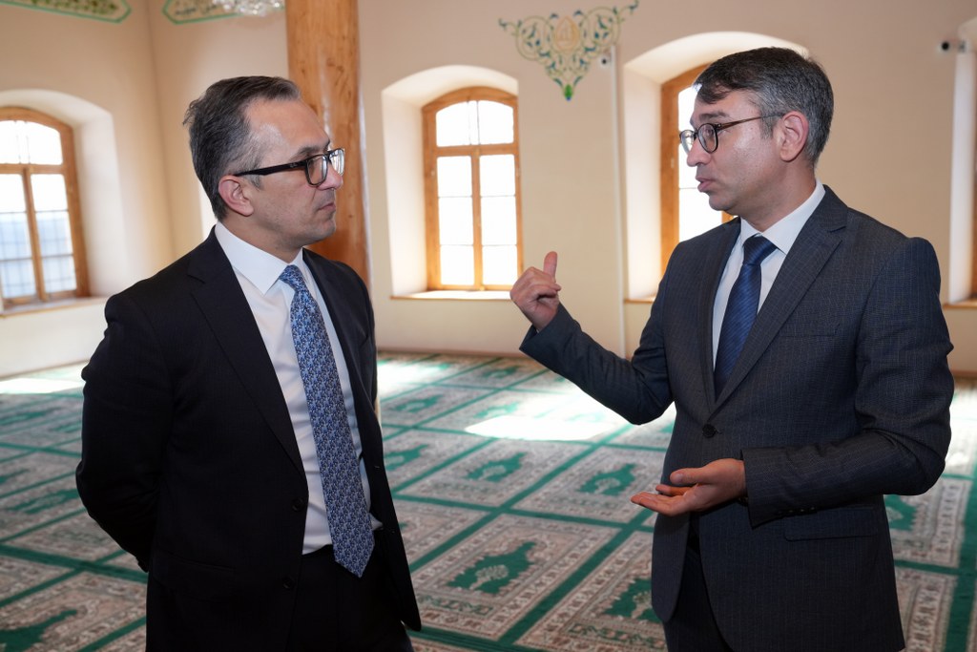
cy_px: 326
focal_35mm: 36
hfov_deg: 53.1
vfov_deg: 36.9
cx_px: 488
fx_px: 977
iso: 1000
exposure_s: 1/200
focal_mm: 36
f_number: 5
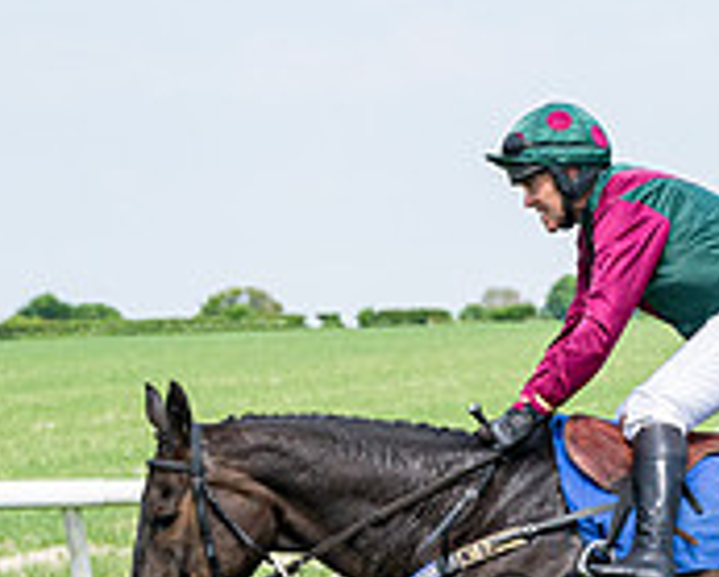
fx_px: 5606
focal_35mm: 263
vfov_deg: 5.9
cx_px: 885
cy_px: 499
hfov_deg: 7.3
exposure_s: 1/2000
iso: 400
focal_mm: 70
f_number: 5
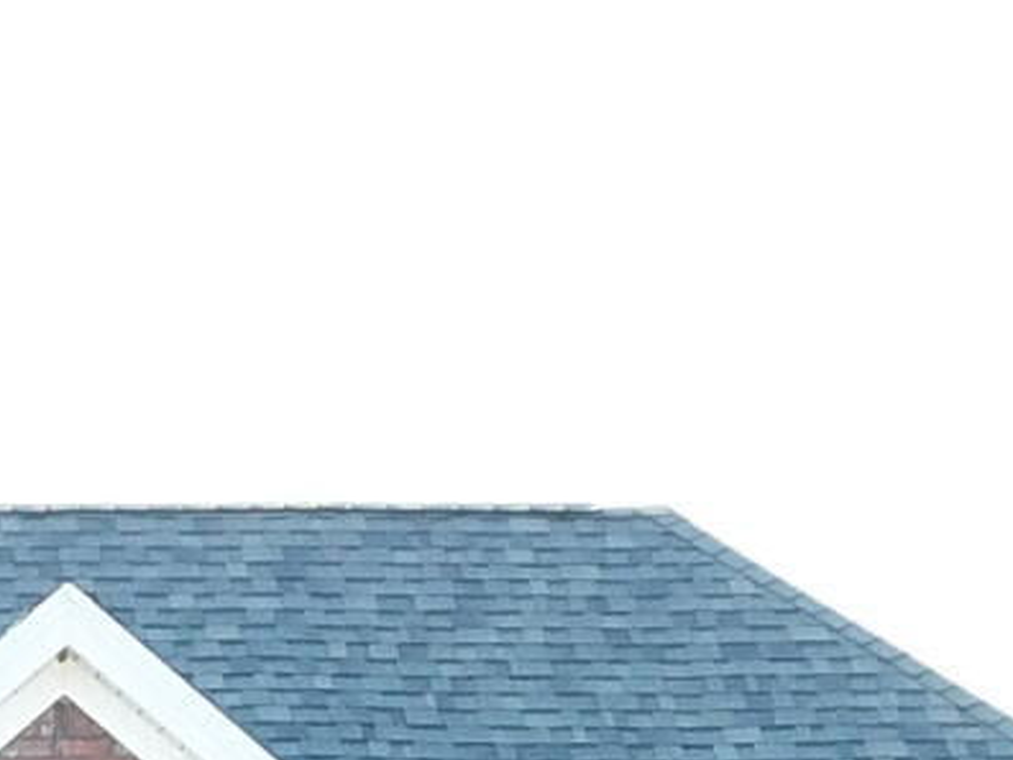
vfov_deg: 6.8
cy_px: 2254
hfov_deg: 9.9
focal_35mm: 197
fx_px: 5765
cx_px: -115
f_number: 2.2
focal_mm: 4.73
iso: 100
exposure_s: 1/175
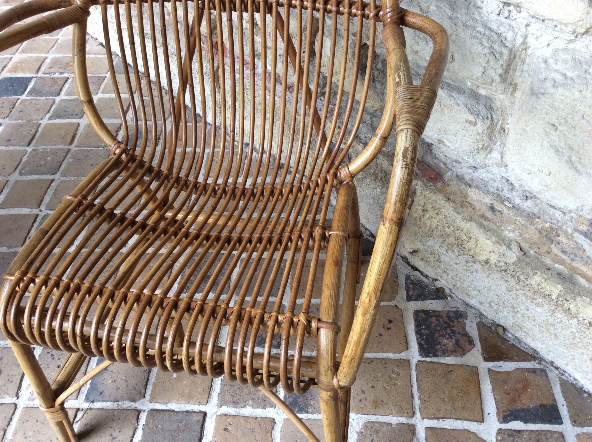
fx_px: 546
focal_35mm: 32
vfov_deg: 44.1
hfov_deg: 56.9
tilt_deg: -47.0
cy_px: 221
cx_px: 296
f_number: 2.4
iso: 40
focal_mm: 3.3
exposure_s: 1/50
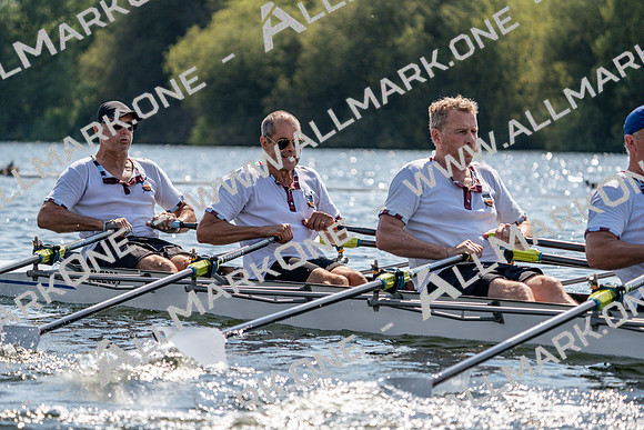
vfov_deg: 6.9
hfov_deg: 10.3
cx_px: 322
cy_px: 215
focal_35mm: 200
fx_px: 3578
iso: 200
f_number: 5.6
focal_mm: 200
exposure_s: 1/1600
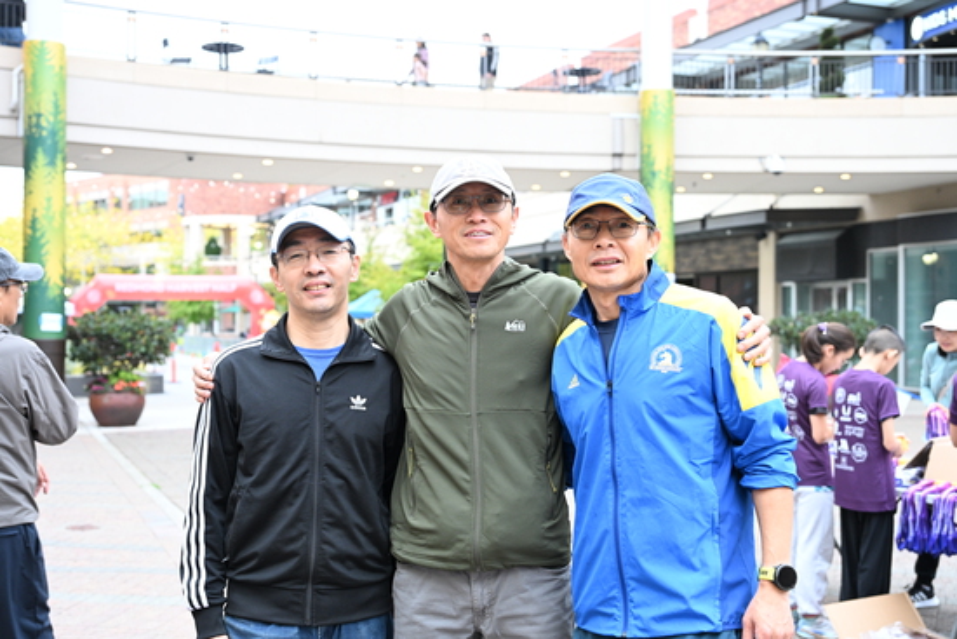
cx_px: 478
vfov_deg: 29.9
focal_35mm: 45
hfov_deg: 43.6
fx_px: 1196
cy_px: 320
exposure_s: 1/200
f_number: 4
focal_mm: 45
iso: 1600
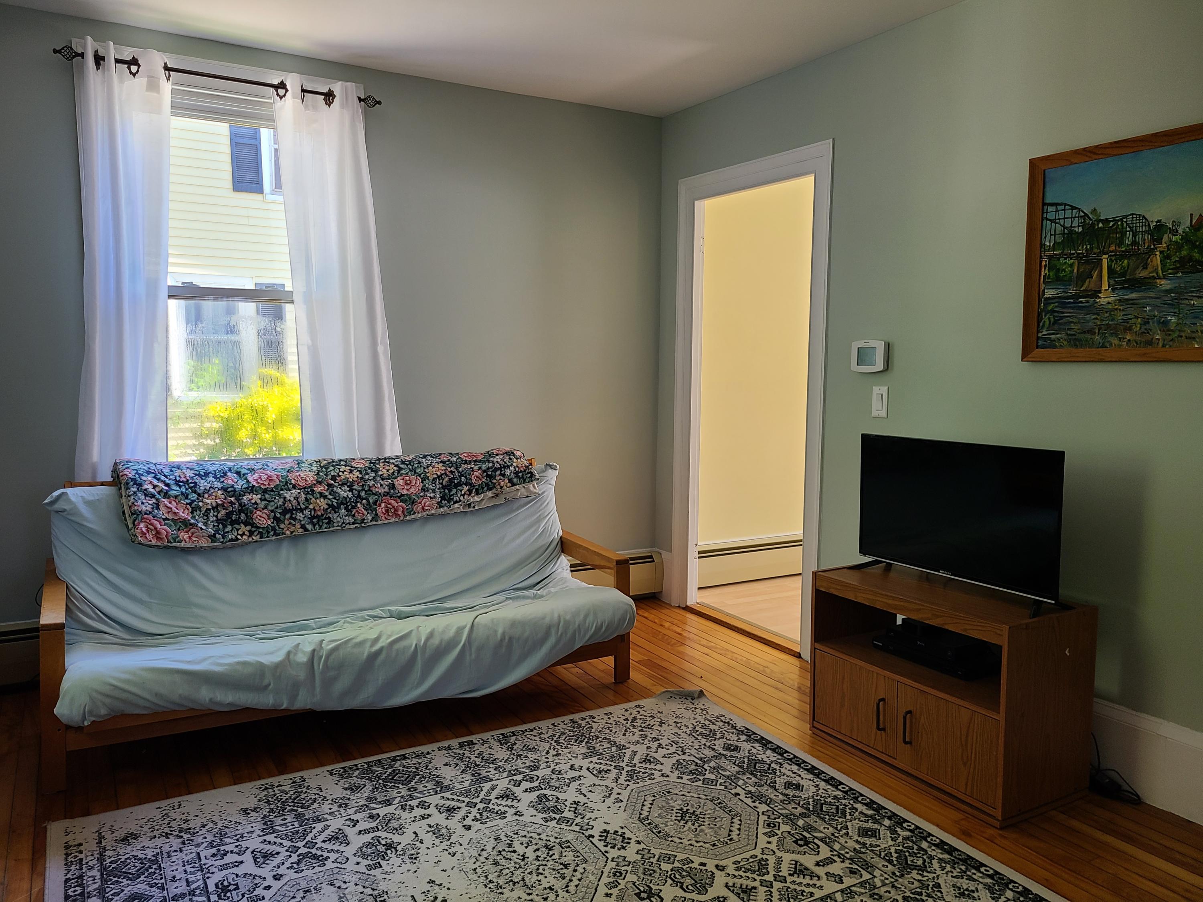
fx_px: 904
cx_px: 602
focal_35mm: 26
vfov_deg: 53.1
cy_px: 451
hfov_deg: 67.3
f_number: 1.8
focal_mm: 5.4
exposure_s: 1/59
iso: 50
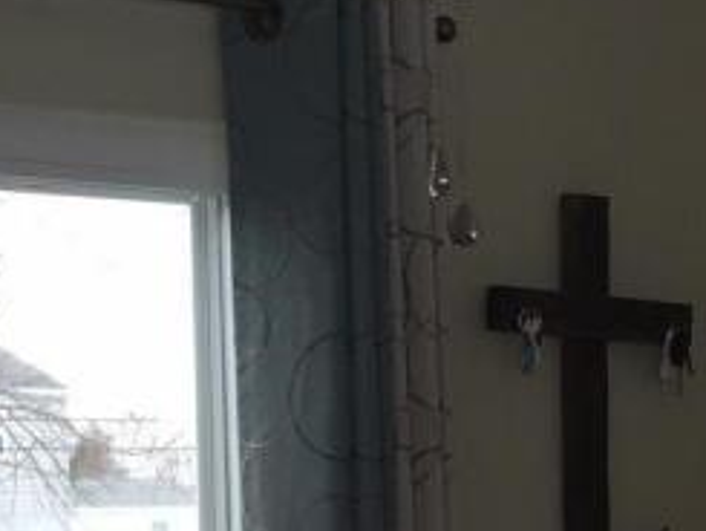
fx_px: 2469
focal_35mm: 121
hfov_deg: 16.1
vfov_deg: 11.9
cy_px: 716
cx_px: 614
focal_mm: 4.15
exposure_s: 1/60
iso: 40
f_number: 2.2
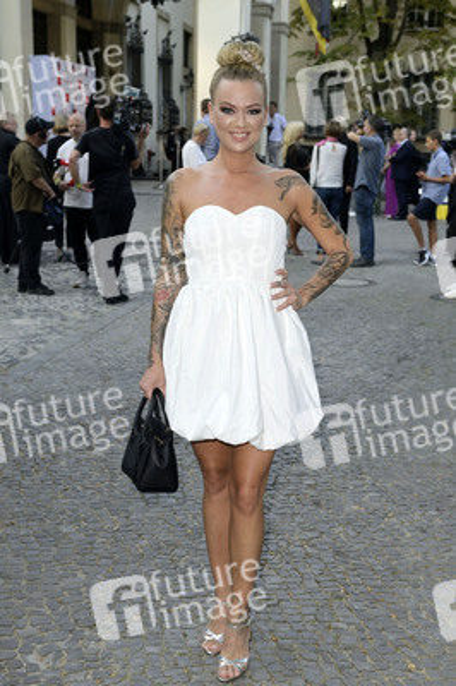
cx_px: 228
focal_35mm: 52
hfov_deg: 25.9
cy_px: 343
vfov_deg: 38.2
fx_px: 990
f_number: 5.6
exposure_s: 1/250
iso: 1000
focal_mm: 52
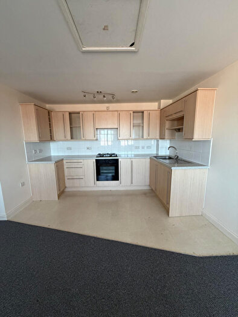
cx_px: 119
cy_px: 158
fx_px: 128
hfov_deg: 85.7
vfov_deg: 102.1
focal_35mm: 14
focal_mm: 2.22
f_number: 2.2
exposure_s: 1/70
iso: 320
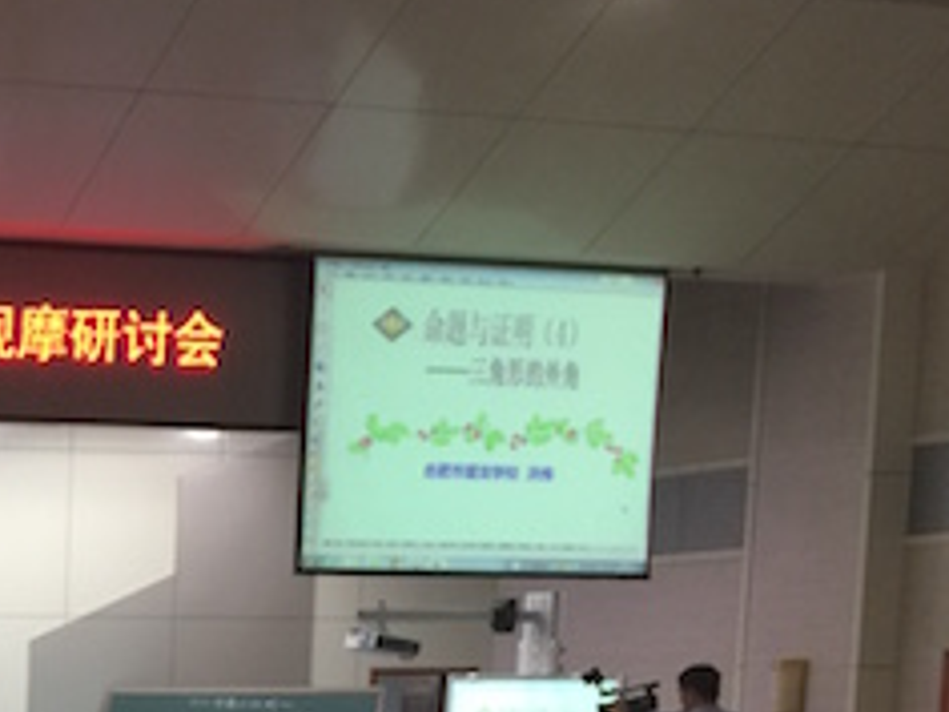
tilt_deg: -7.2
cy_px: 1028
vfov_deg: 15.9
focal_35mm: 86
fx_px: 2358
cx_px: -394
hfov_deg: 20.2
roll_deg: -0.8
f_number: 2.2
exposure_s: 1/33
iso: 50
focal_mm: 4.15
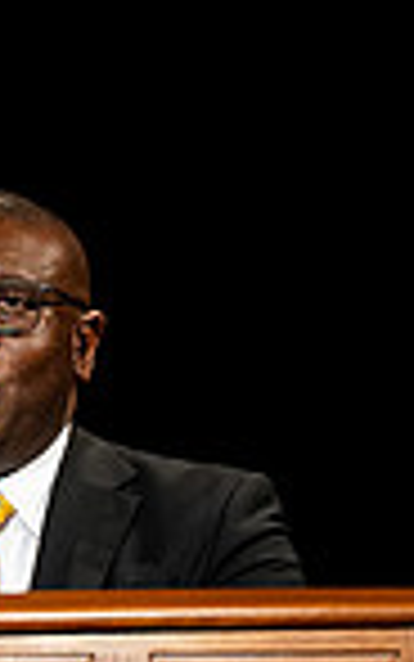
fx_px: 15582
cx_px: -109
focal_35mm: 864
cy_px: 468
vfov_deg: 2.4
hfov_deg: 1.5
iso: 2000
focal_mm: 200
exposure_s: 1/250
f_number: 2.8
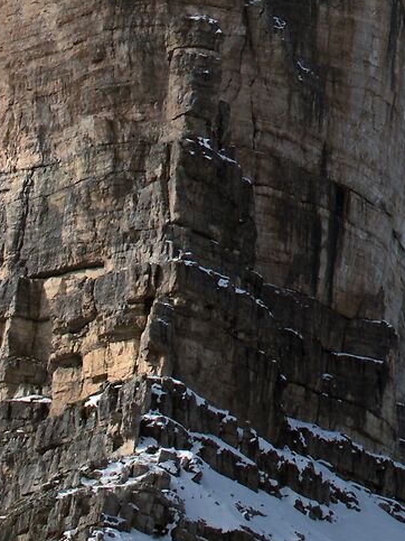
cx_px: 691
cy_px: -362
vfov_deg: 12.4
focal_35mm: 149
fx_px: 2325
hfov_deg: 9.5
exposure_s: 1/1300
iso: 200
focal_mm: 15
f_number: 4.5
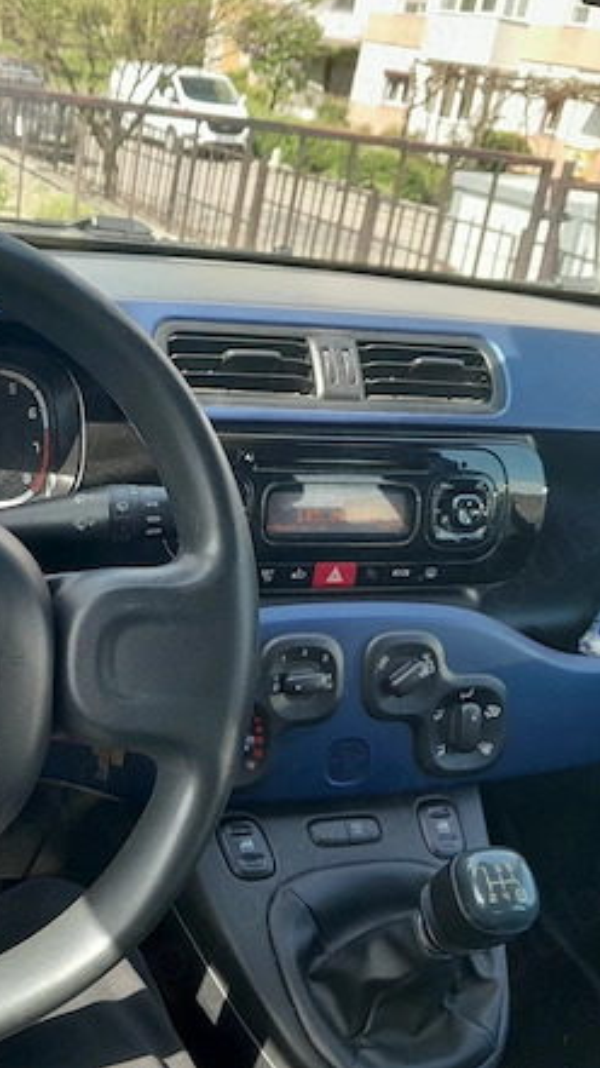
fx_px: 1132
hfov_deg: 29.1
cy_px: 526
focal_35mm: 40
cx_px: 128
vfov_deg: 50.5
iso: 40
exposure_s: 1/50
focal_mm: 4
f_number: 1.8
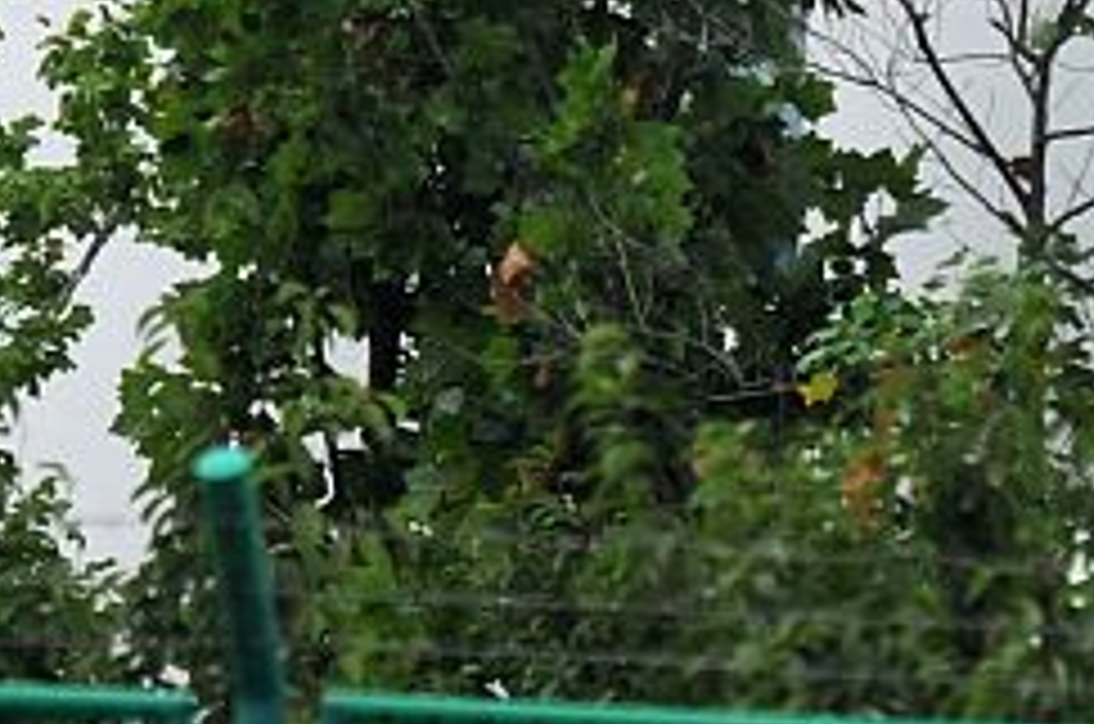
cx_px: 518
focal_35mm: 668
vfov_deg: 2.0
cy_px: -962
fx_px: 20260
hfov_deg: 3.1
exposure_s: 1/1600
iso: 200
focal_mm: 135
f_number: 3.2
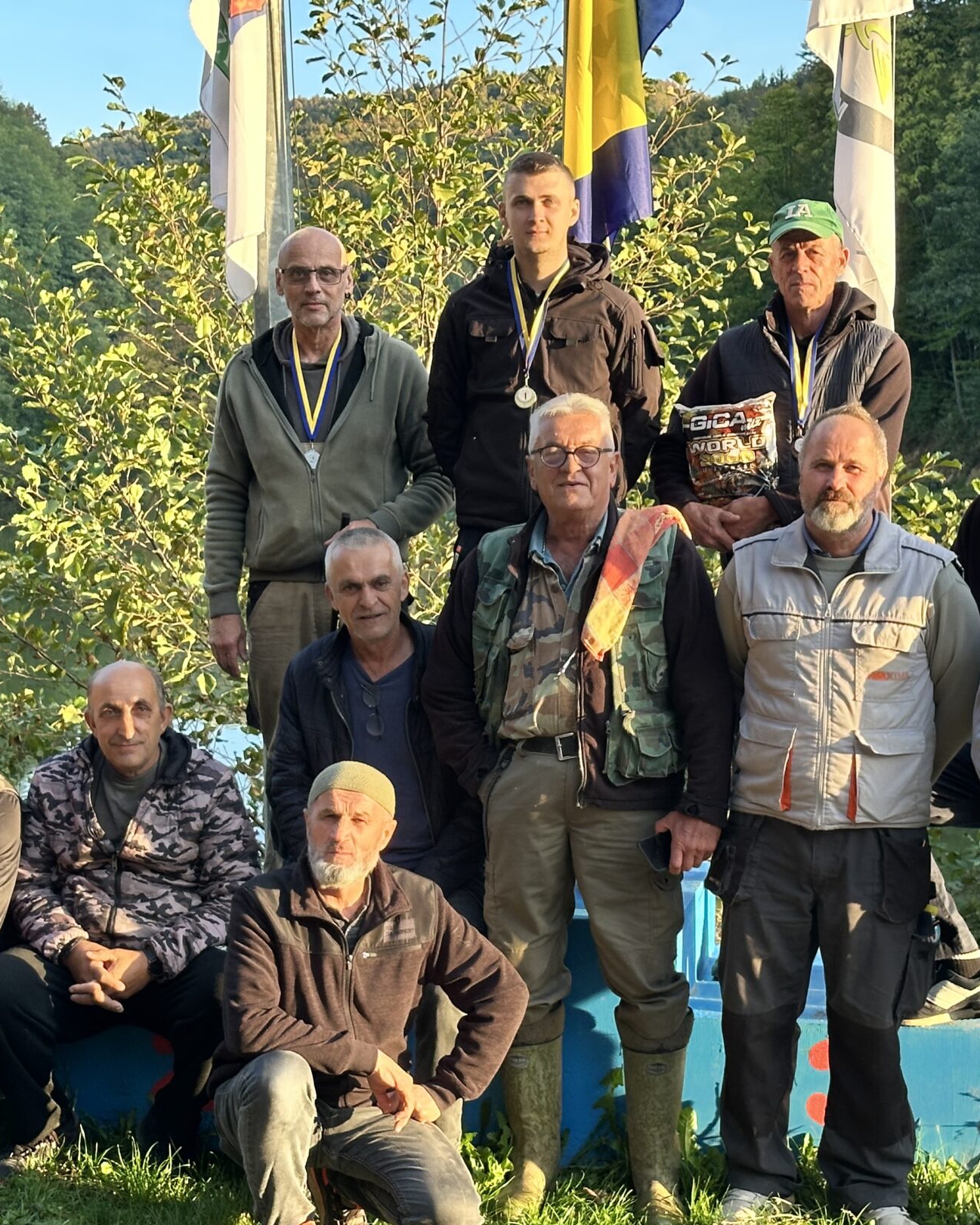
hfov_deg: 20.7
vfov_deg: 25.7
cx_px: 550
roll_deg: +0.3
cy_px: 689
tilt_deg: -5.7
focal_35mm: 74
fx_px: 2683
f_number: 1.78
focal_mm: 6.86
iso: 64
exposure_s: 1/407
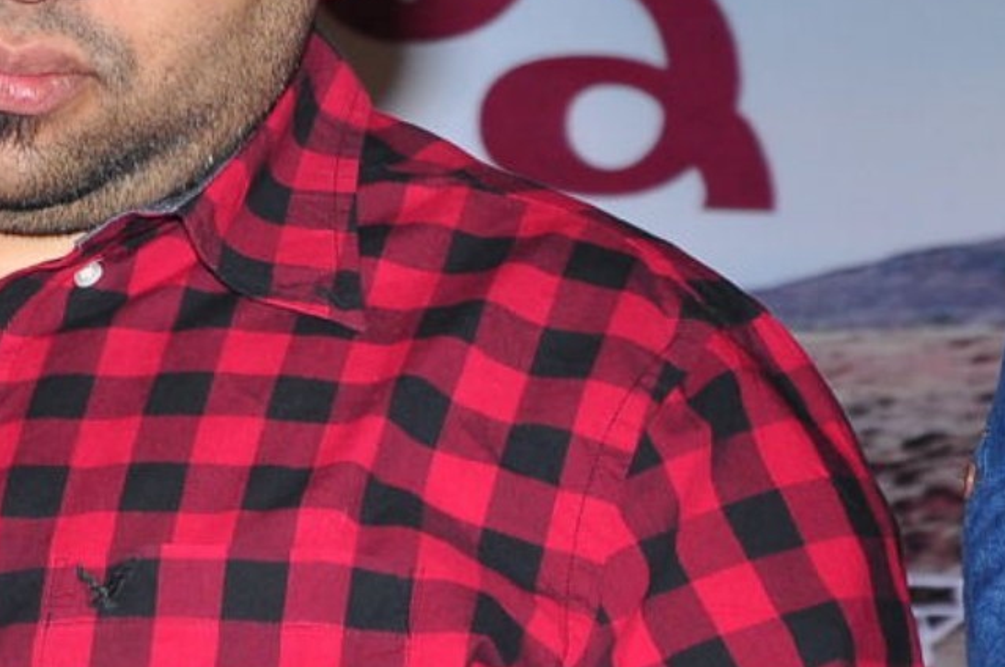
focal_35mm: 488
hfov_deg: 4.2
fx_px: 13603
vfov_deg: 2.8
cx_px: -602
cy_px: 25
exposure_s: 1/125
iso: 400
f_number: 8
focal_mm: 92
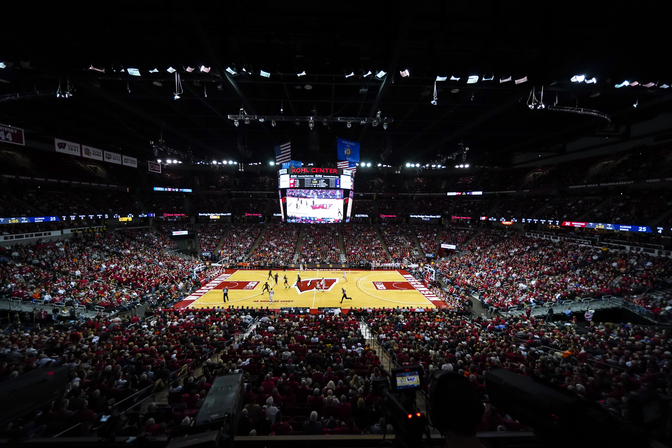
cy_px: 224
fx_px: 224
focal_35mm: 12
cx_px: 336
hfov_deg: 112.6
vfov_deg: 90.0
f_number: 4
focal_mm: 12
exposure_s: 1/640
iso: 3200
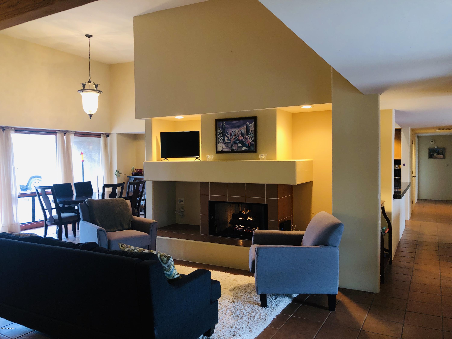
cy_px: 170
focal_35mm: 28
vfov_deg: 49.7
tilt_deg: -2.9
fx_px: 366
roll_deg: +0.3
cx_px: 226
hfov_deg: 63.4
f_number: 1.8
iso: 64
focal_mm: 3.99
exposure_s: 1/15
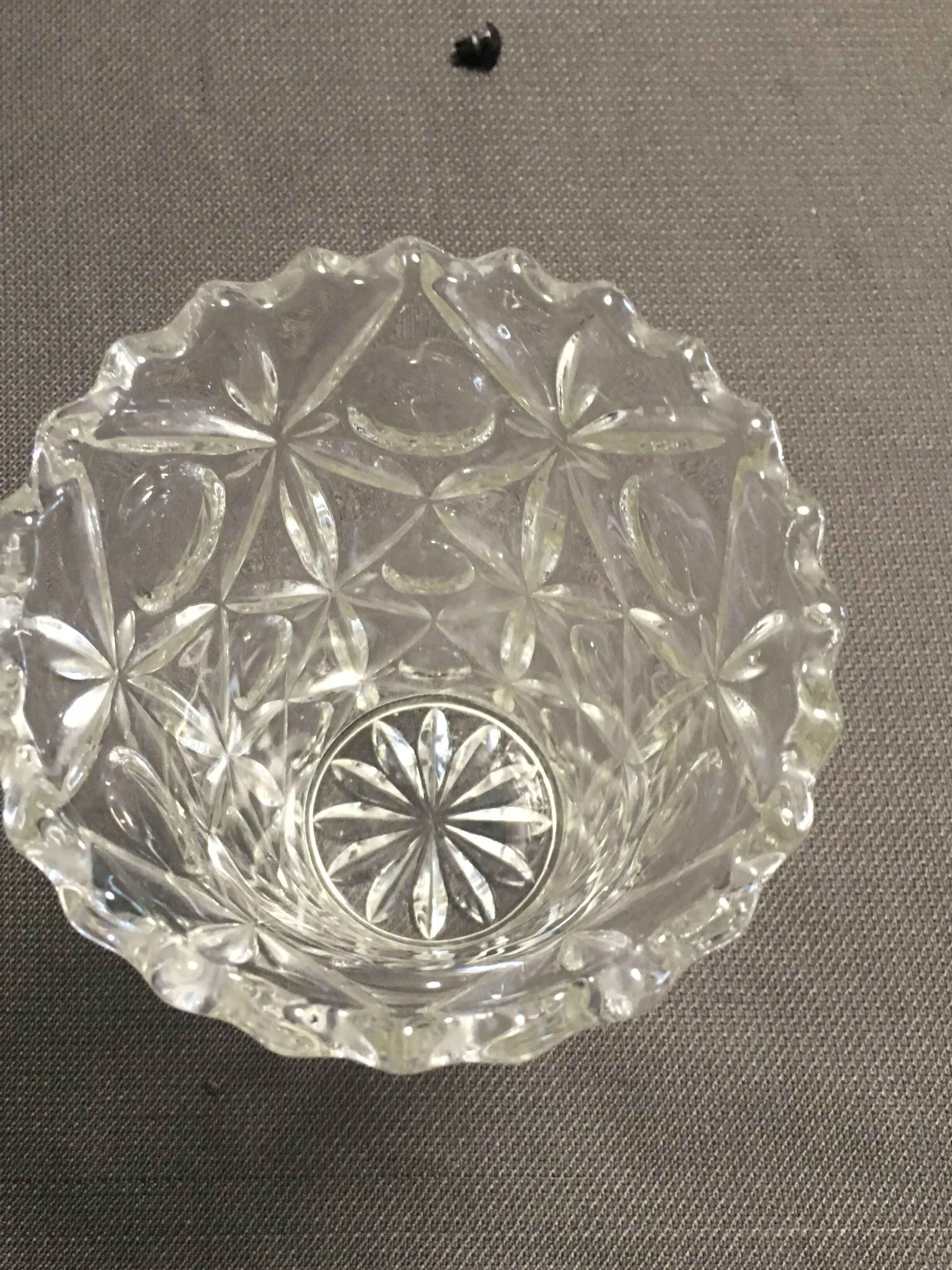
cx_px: 471
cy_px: 721
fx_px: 1320
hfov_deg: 39.7
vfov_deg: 51.2
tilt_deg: -73.9
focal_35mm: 36
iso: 100
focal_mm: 4.15
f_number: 2.2
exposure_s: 1/17
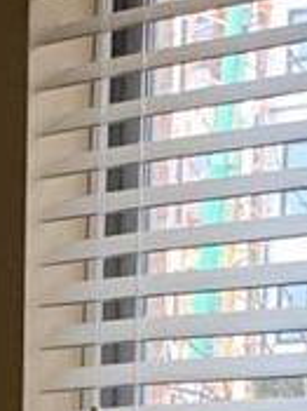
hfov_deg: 8.3
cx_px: 12
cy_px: 1174
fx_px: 2107
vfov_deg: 9.2
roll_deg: -1.9
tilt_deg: -14.0
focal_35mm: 178
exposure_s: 1/60
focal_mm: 4.25
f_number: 1.8
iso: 100
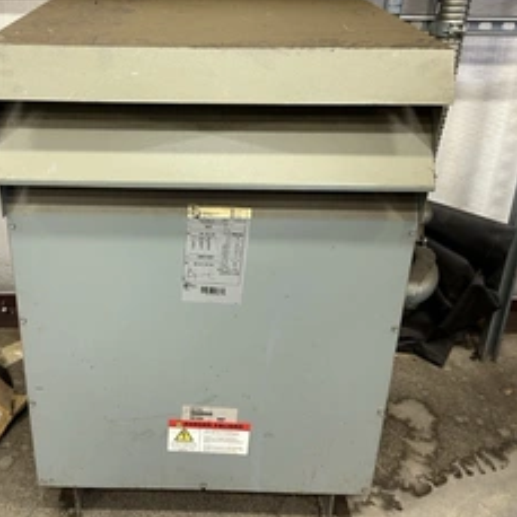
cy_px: 212
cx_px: 190
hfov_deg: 44.5
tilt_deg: -23.7
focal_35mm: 37
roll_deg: -0.9
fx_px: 625
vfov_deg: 44.7
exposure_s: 1/60
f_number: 1.78
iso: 250
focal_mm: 6.86
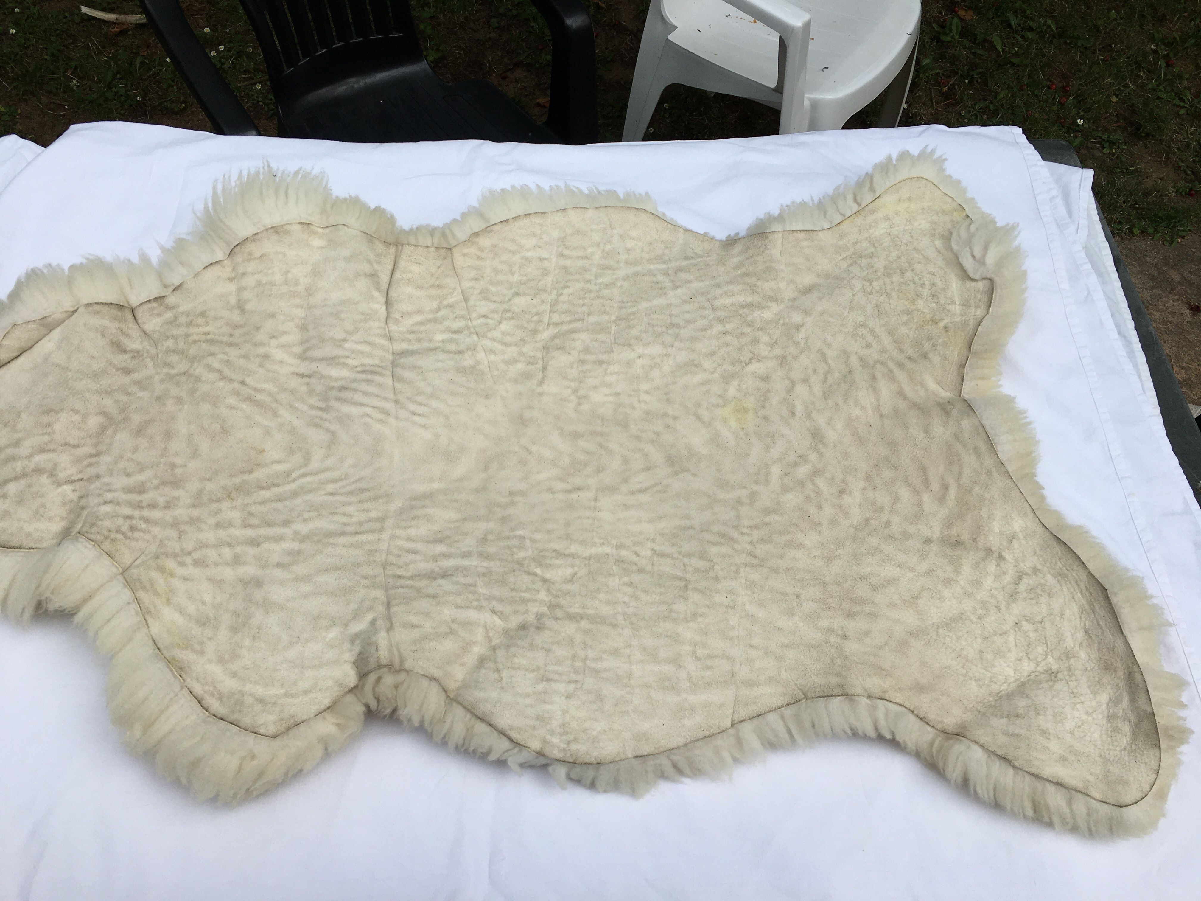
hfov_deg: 61.7
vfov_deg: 48.2
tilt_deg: -61.0
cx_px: 600
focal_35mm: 29
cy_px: 450
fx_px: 1006
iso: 25
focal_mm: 4.15
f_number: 2.2
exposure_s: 1/938
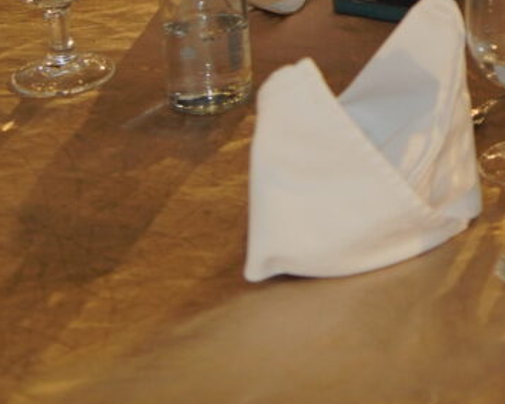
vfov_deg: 8.2
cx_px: 1070
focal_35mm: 178
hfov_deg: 9.9
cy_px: -455
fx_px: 2660
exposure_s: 1/160
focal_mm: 35
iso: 1000
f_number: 3.5
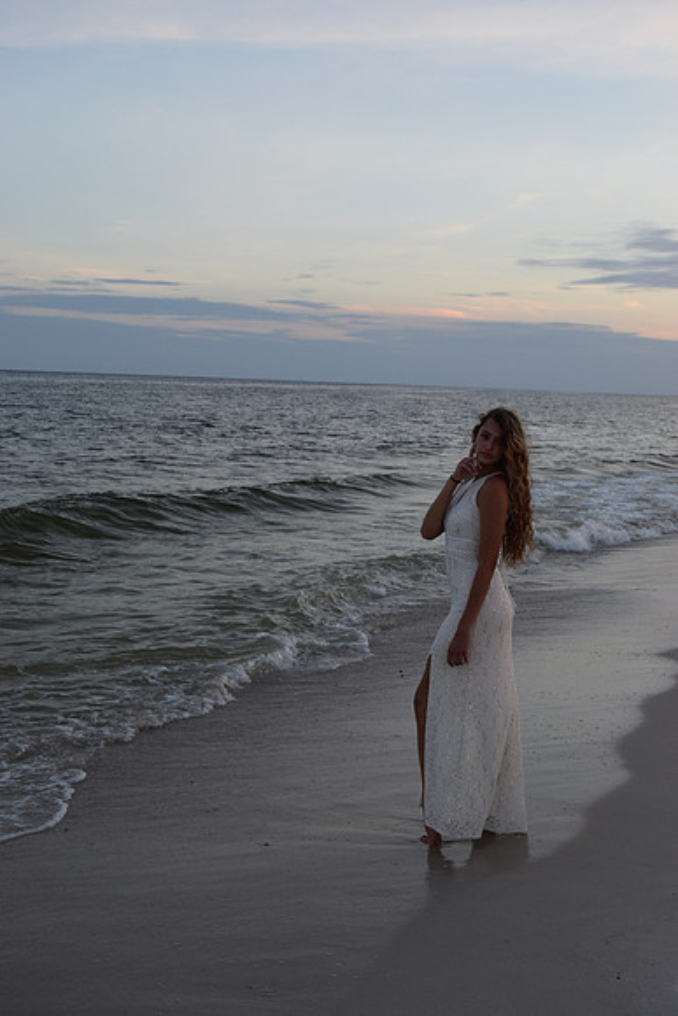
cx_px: 339
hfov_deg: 29.9
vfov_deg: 43.6
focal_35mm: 45
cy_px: 508
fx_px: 1270
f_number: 6.3
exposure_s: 1/160
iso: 400
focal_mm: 30
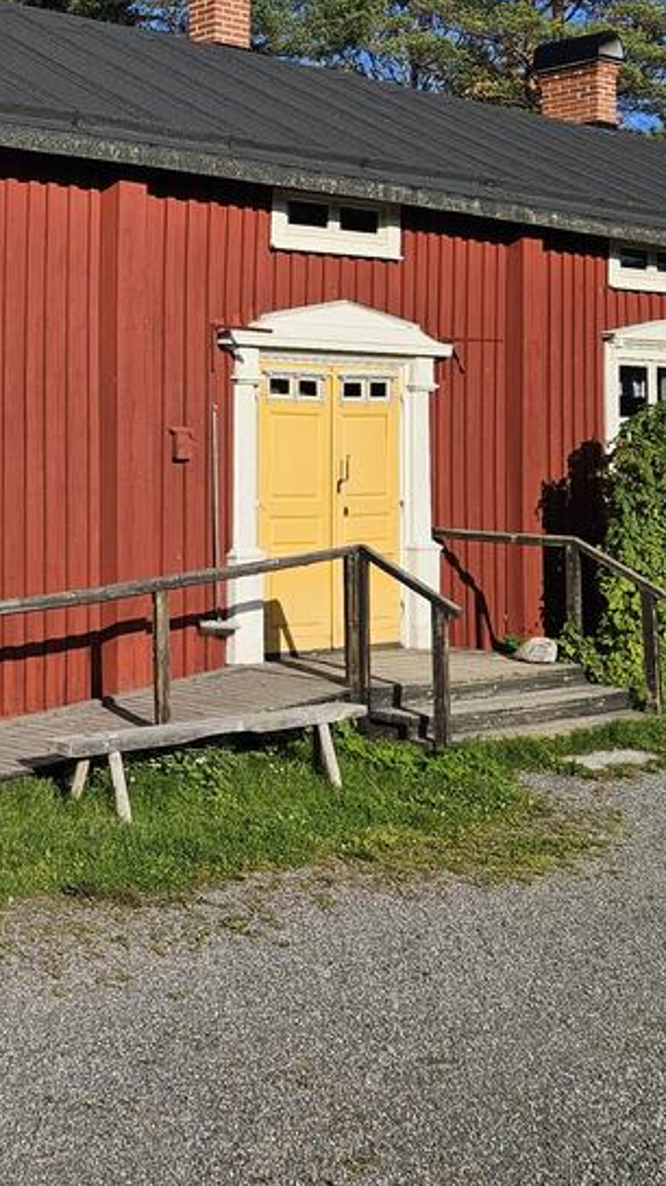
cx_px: -37
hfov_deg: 21.6
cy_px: 316
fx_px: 1666
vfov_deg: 38.3
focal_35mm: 53
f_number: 1.8
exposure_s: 1/2497
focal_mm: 5.4
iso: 25
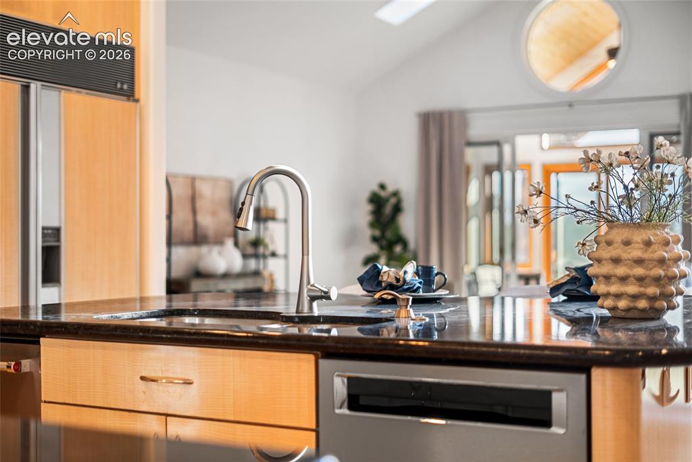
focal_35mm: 50
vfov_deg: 27.0
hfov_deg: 39.6
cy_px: 231
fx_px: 961
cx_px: 346
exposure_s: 1/50
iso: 200
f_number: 1.8
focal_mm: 50
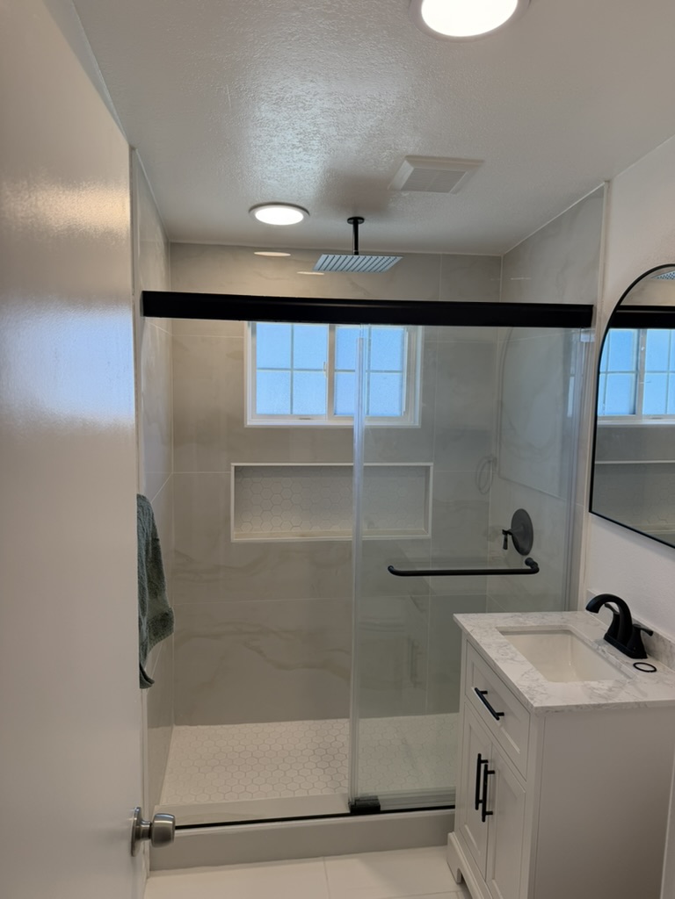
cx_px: 338
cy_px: 450
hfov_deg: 56.8
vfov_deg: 71.6
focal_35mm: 24
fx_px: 624
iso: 100
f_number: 1.78
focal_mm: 6.76
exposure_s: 1/185
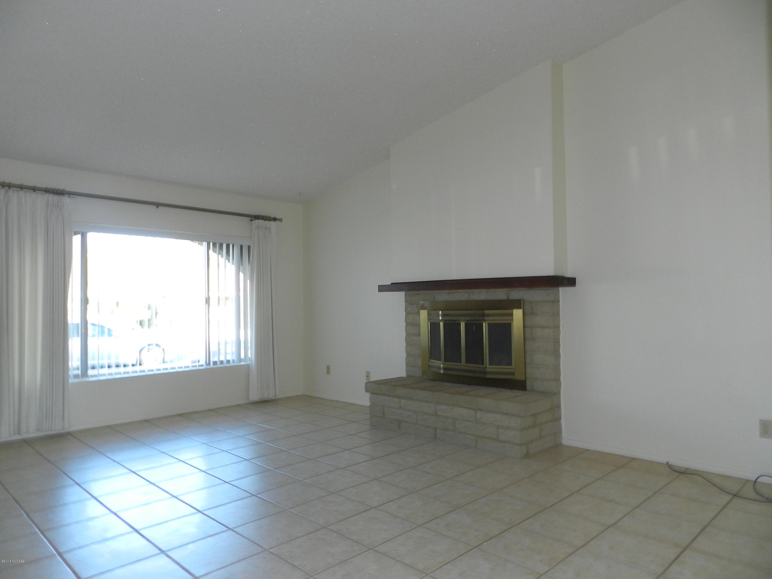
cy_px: 290
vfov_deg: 58.9
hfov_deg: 73.9
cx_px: 386
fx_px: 513
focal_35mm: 23
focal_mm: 4
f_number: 3.4
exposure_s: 1/30
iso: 200
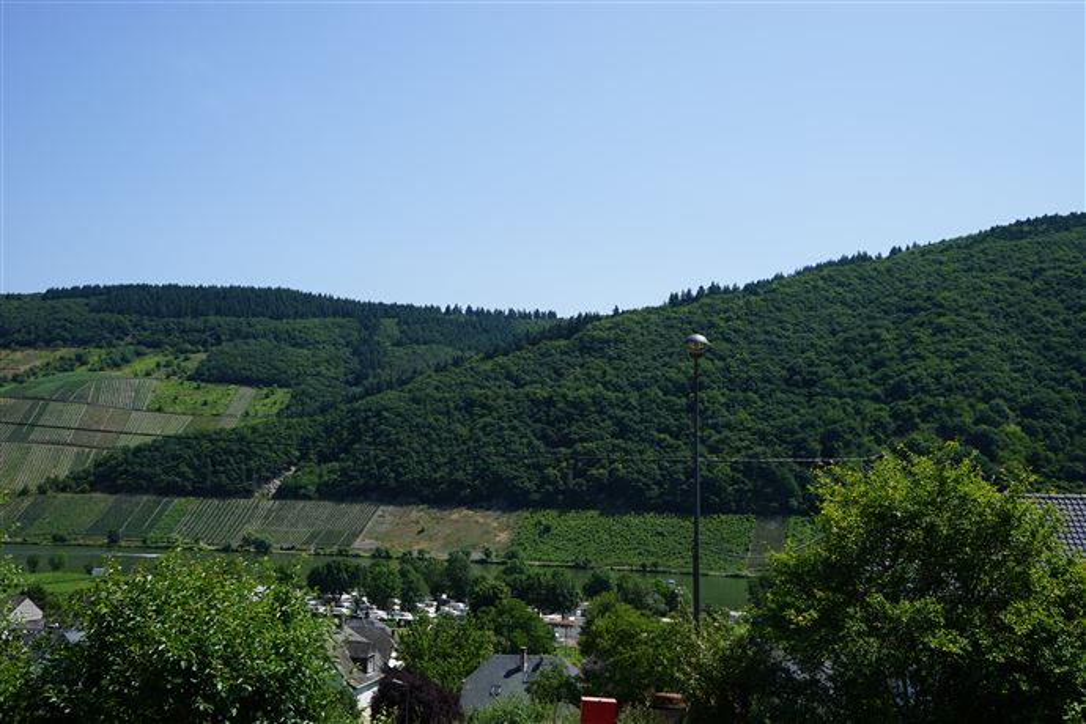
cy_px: 362
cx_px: 543
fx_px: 1086
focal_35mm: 36
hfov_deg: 53.1
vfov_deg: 36.9
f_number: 11
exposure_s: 1/125
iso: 100
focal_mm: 36
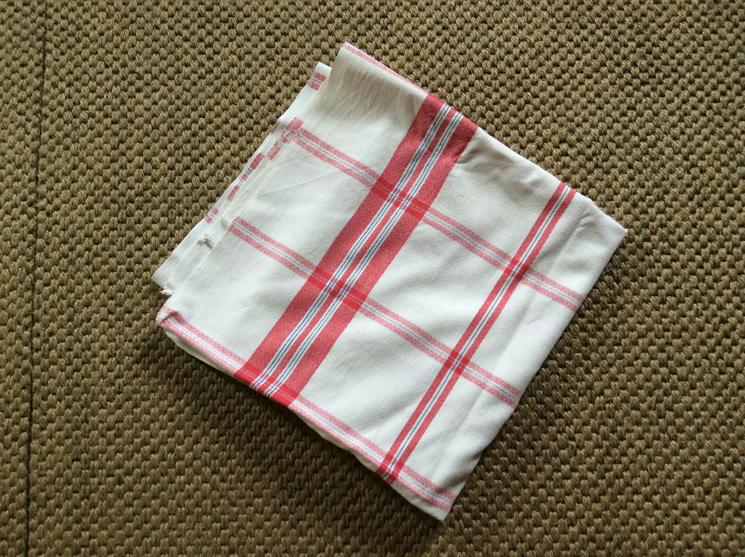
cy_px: 278
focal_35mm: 32
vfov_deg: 44.1
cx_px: 372
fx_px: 688
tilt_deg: -79.5
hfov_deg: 56.9
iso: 80
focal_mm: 3.3
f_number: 2.4
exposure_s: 1/25
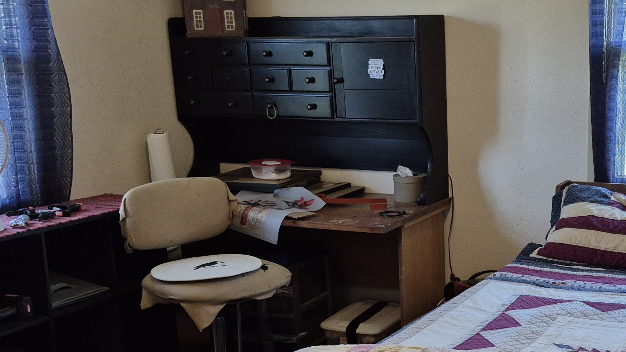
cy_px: 270
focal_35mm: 53
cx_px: 507
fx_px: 880
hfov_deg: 37.6
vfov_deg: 22.4
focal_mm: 5.4
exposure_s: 1/120
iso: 500
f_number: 1.8
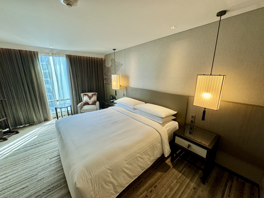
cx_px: 132
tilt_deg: -14.3
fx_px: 107
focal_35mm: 14
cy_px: 99
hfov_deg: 102.1
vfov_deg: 85.7
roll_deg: -0.2
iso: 200
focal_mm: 2.22
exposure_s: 1/100
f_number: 2.2
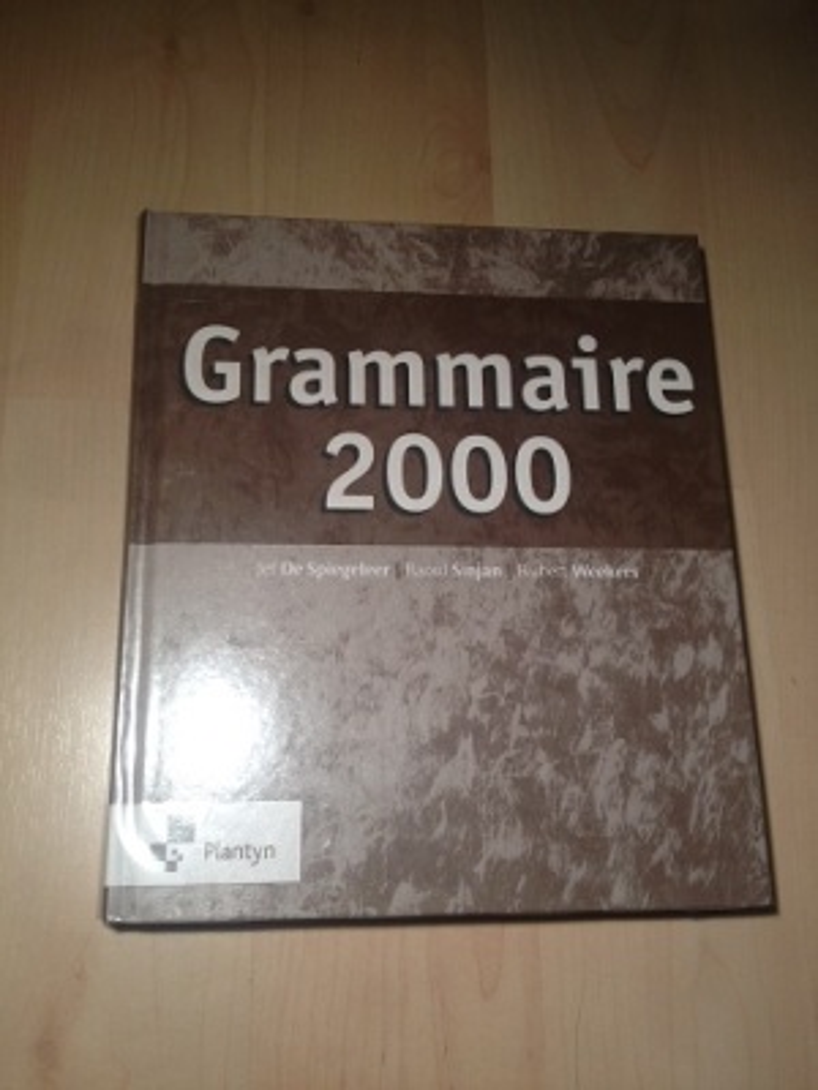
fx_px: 1103
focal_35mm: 35
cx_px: 409
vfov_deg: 52.6
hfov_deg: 40.7
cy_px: 545
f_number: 2.4
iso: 50
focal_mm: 4.28
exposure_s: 1/20
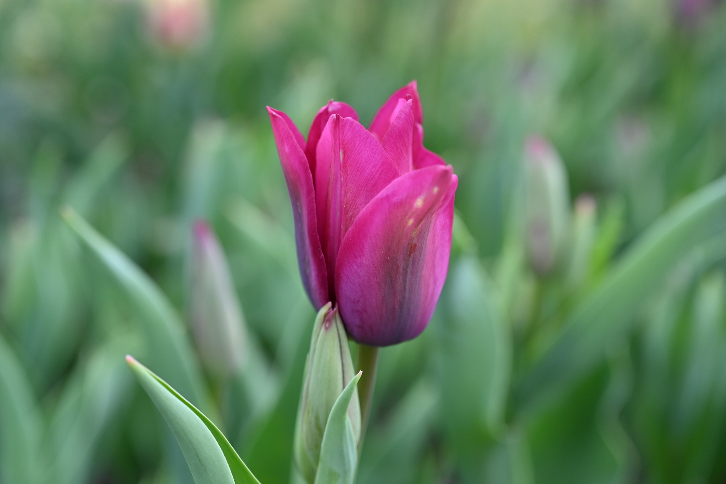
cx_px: 363
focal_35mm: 50
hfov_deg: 39.6
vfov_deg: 27.0
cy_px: 242
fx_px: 1008
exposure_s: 1/1600
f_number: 4.5
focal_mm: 50
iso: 640
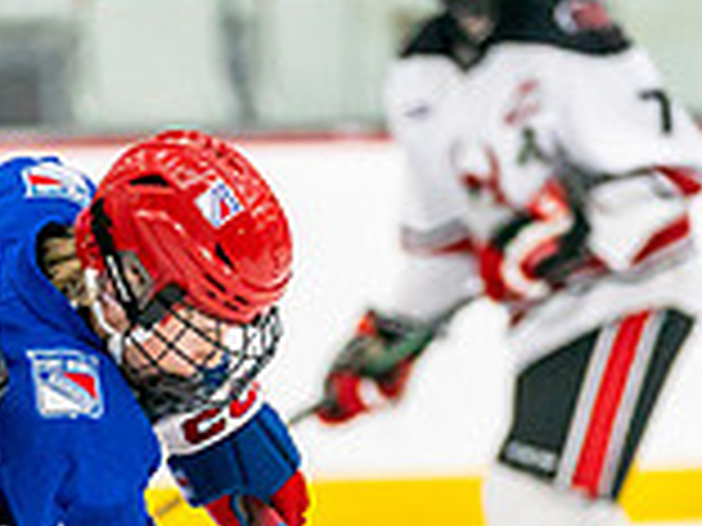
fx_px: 11945
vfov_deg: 2.5
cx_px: 131
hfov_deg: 3.4
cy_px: 749
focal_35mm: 589
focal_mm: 158
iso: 3200
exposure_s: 1/1250
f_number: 2.8
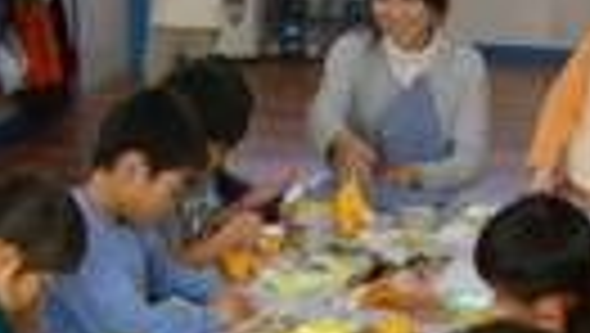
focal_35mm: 96
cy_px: 479
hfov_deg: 21.9
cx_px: 99
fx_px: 1503
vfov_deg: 12.1
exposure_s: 1/60
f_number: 4.5
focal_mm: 20
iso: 200
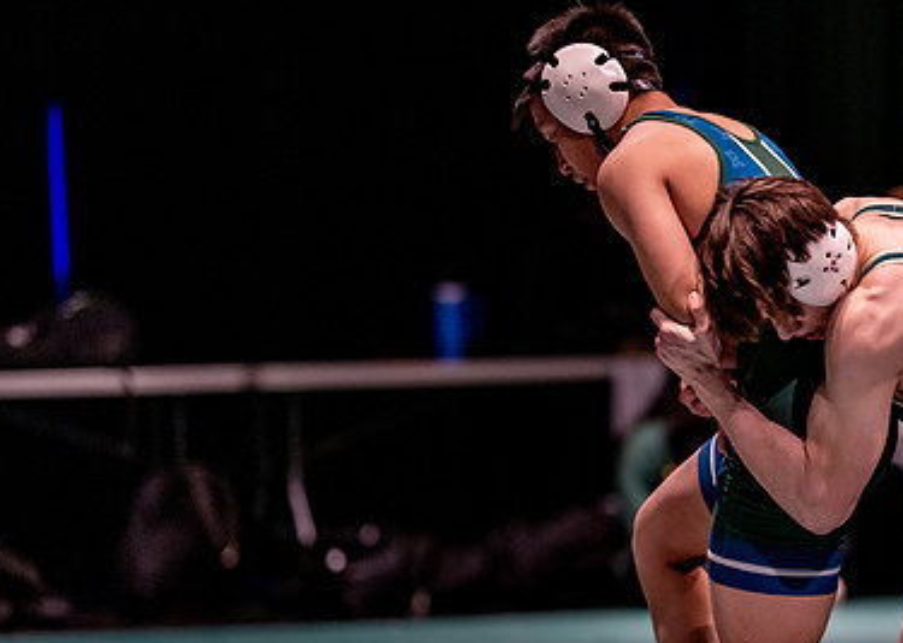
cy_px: 472
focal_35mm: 219
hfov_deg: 9.2
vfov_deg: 6.6
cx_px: 669
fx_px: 5610
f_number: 1.8
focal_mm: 135
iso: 2000
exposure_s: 1/640
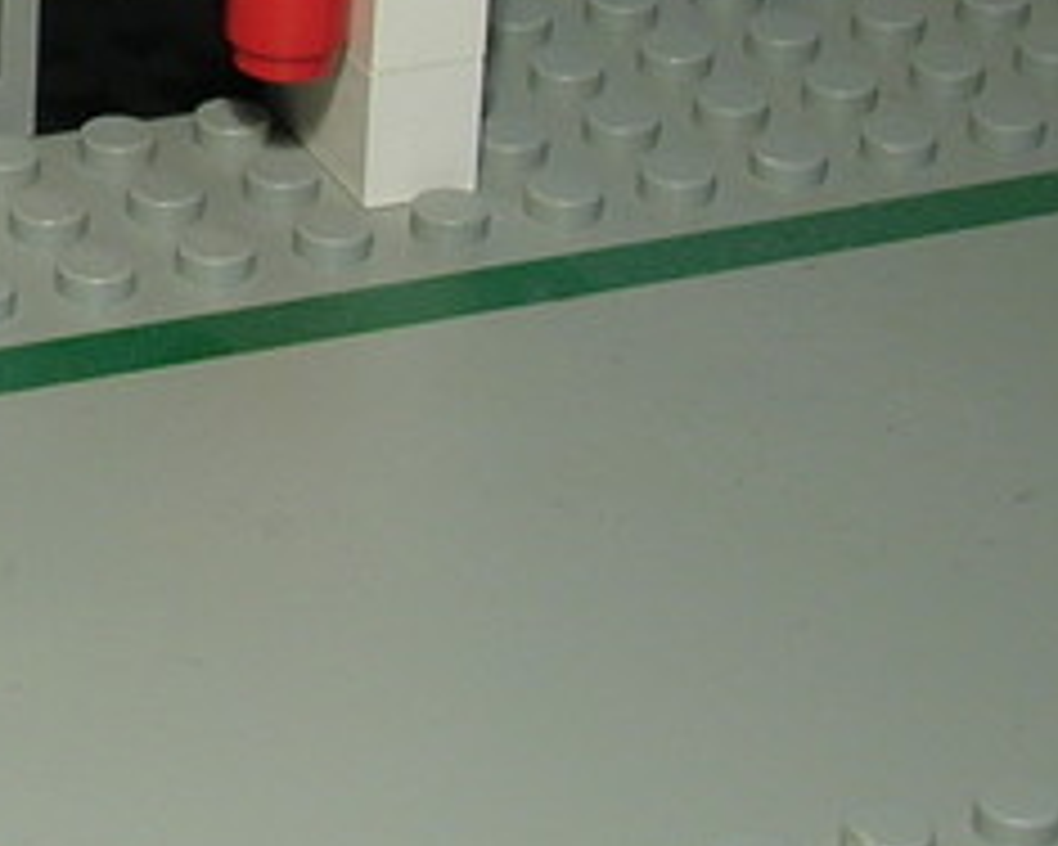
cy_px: 43
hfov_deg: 10.1
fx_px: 5855
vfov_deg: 8.2
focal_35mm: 187
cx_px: -329
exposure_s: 1/27.2
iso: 50
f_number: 3.3
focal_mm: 8.4
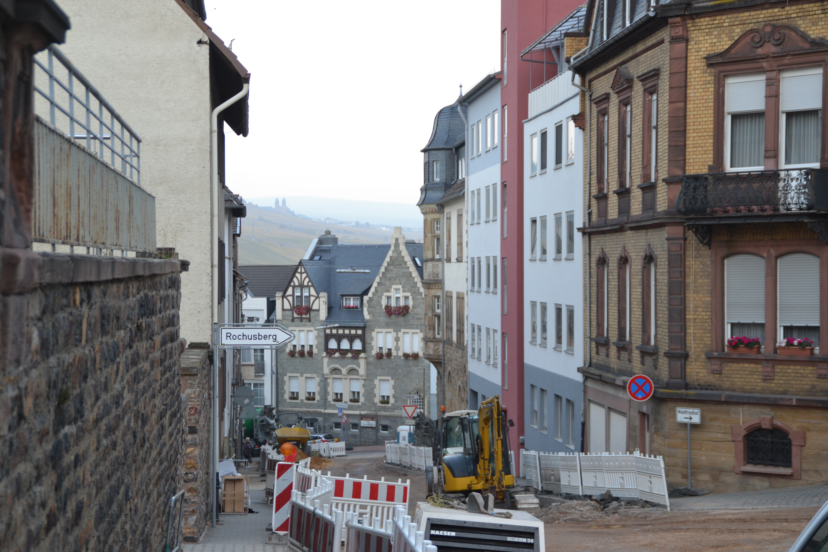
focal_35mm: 72
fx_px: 1656
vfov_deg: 18.9
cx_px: 414
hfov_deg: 28.1
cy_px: 276
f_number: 5.6
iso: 400
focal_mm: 48
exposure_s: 1/125
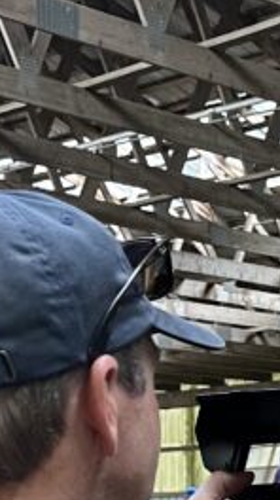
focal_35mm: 110
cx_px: 558
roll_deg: +2.0
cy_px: 661
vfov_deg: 18.1
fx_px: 1456
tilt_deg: -5.0
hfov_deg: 10.2
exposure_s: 1/63
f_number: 1.6
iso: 125
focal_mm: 5.1
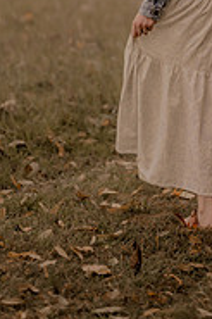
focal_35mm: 207
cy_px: -52
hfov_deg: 6.6
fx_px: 1832
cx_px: 226
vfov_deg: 9.8
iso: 200
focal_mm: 85
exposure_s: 1/2000
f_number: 1.4
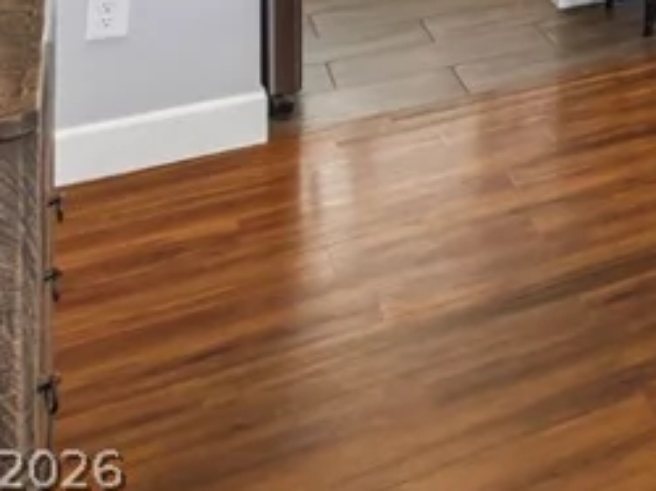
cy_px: -387
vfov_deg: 17.7
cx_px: 1207
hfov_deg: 20.1
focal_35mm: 67
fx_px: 1268
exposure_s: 1/4
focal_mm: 17
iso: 400
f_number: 8
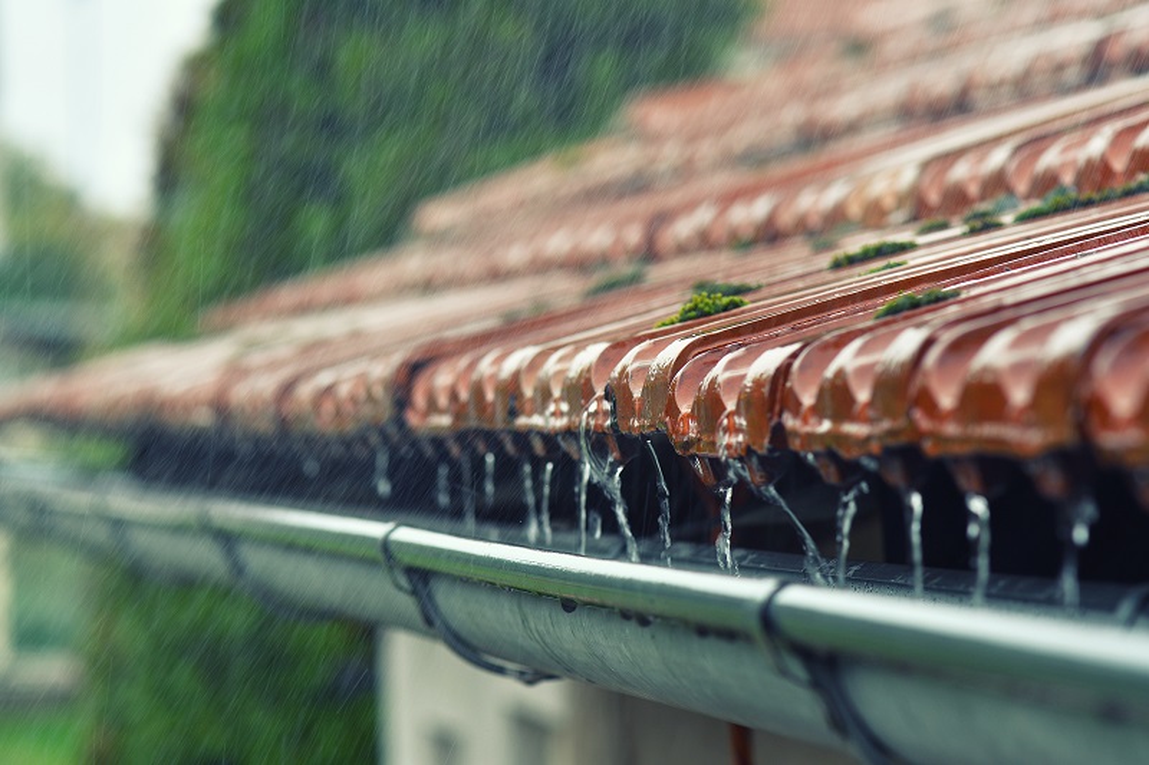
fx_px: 5026
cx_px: 574
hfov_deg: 13.0
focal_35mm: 158
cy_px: 382
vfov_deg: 8.7
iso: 100
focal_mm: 105
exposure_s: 1/80
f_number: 5
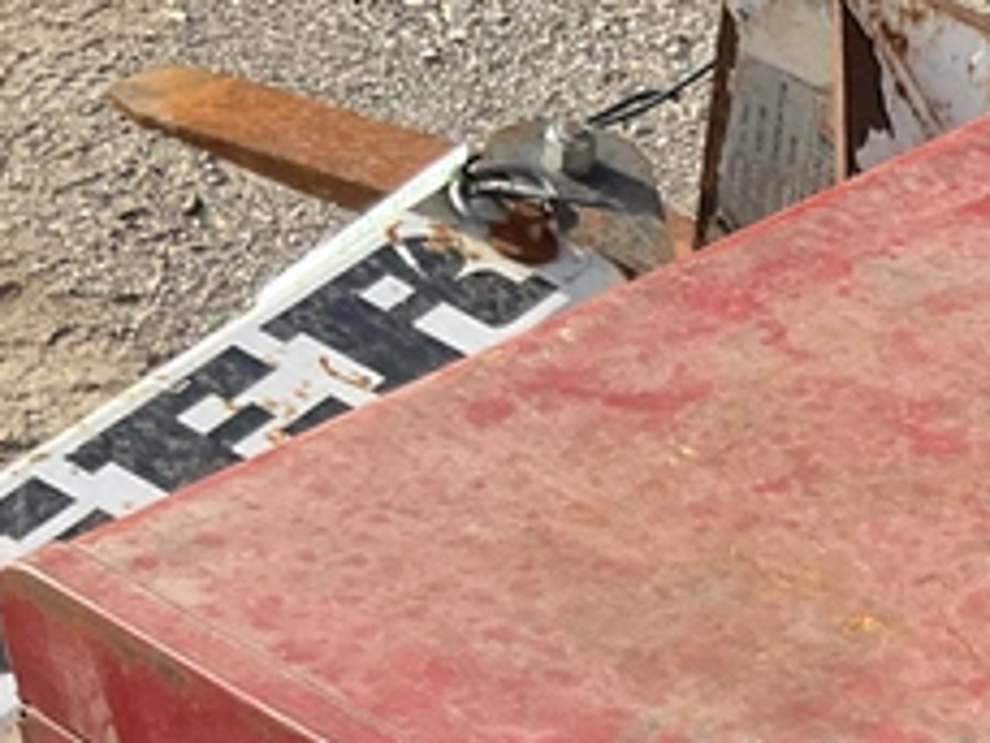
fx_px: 2718
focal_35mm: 95
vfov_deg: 14.7
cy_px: 1061
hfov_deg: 19.5
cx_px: 1163
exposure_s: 1/2058
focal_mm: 3
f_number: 1.8
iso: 25
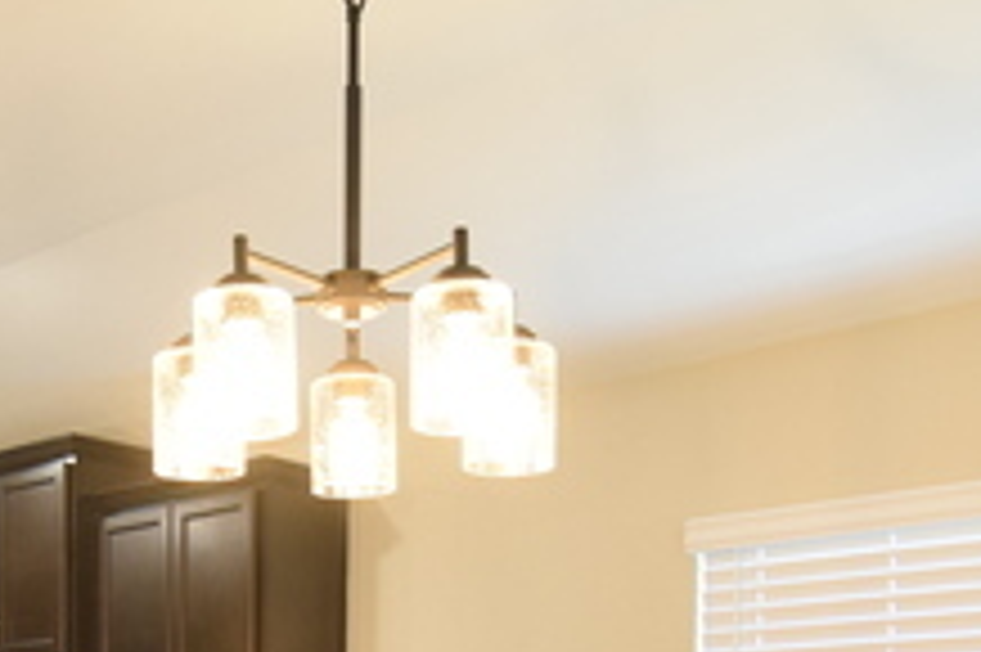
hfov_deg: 34.7
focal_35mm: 57
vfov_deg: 21.4
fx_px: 1544
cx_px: 284
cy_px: 868
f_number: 4
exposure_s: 1/60
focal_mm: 11
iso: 800
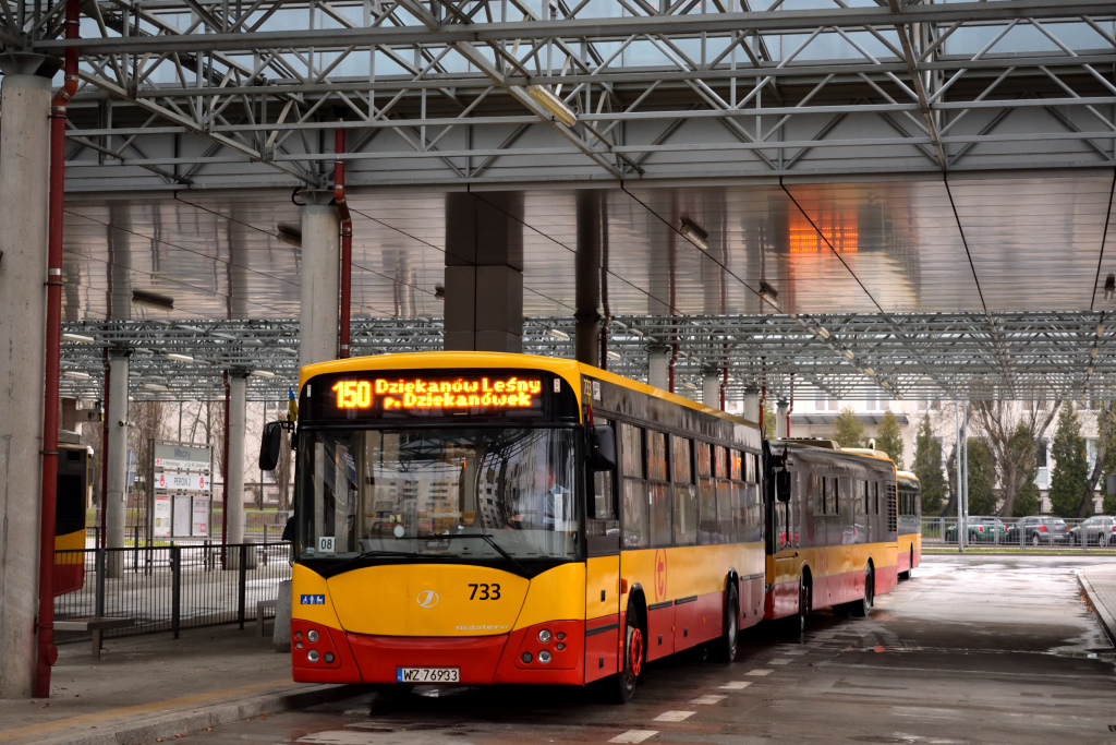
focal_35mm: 69
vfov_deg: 19.7
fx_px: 2139
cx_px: 558
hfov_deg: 29.2
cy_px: 372
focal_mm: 46
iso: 1000
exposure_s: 1/60
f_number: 5.3
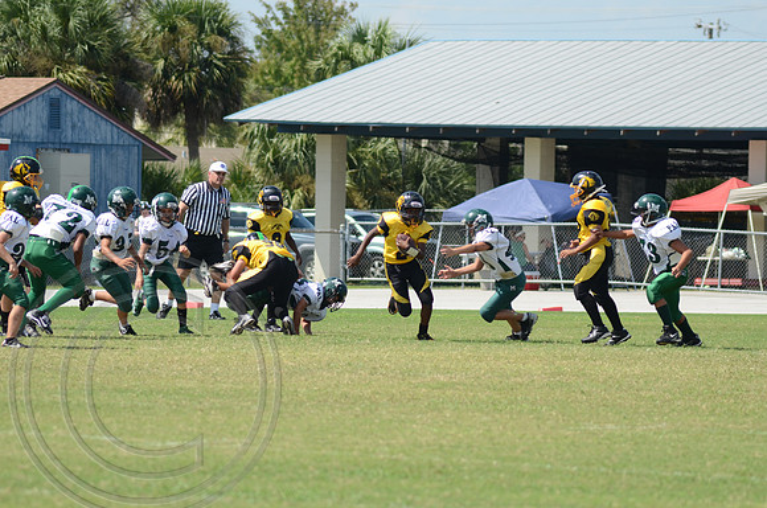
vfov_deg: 4.6
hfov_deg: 6.9
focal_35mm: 300
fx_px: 6378
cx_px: 384
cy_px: 254
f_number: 5.6
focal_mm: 200
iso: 200
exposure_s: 1/800
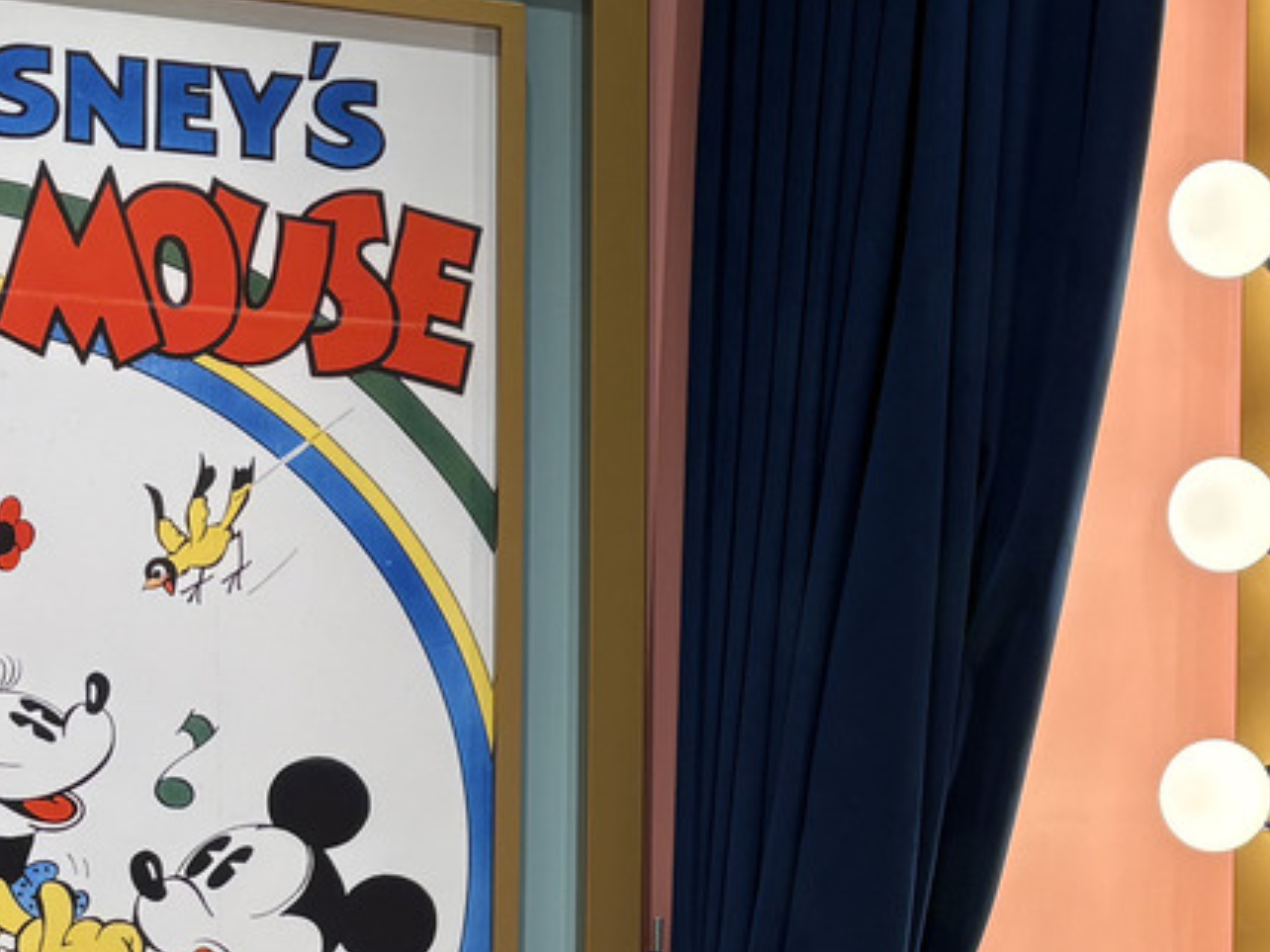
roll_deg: -1.3
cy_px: 833
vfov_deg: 17.1
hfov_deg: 22.5
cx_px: 1113
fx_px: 3119
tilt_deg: -0.4
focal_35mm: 85
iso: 80
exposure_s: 1/231
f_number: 1.6
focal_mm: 5.96
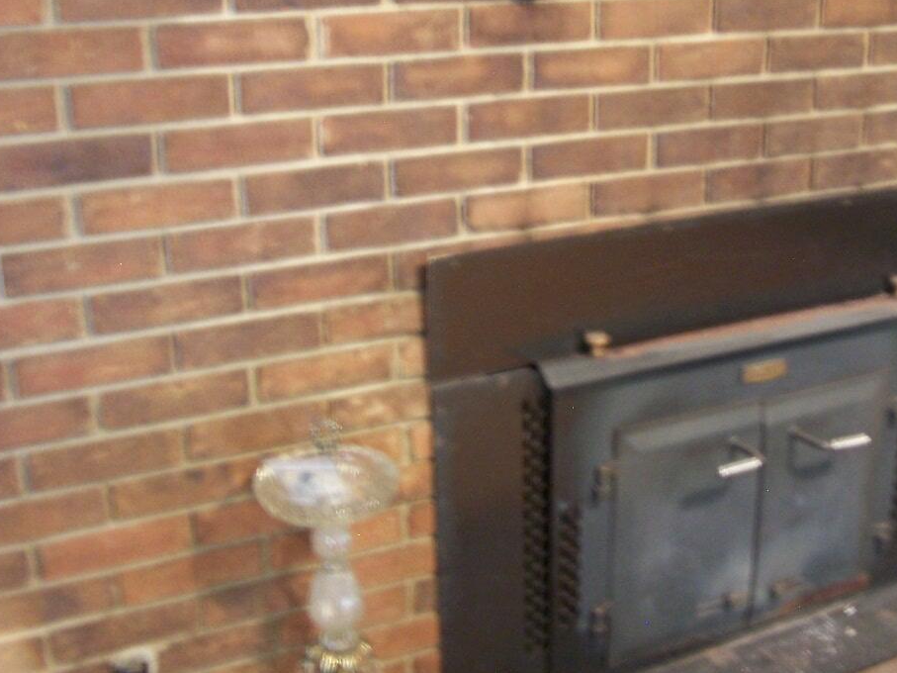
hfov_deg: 29.6
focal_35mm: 65
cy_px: 253
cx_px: 597
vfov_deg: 22.5
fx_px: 1684
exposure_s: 1/2
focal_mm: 6.3
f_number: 2.8
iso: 140
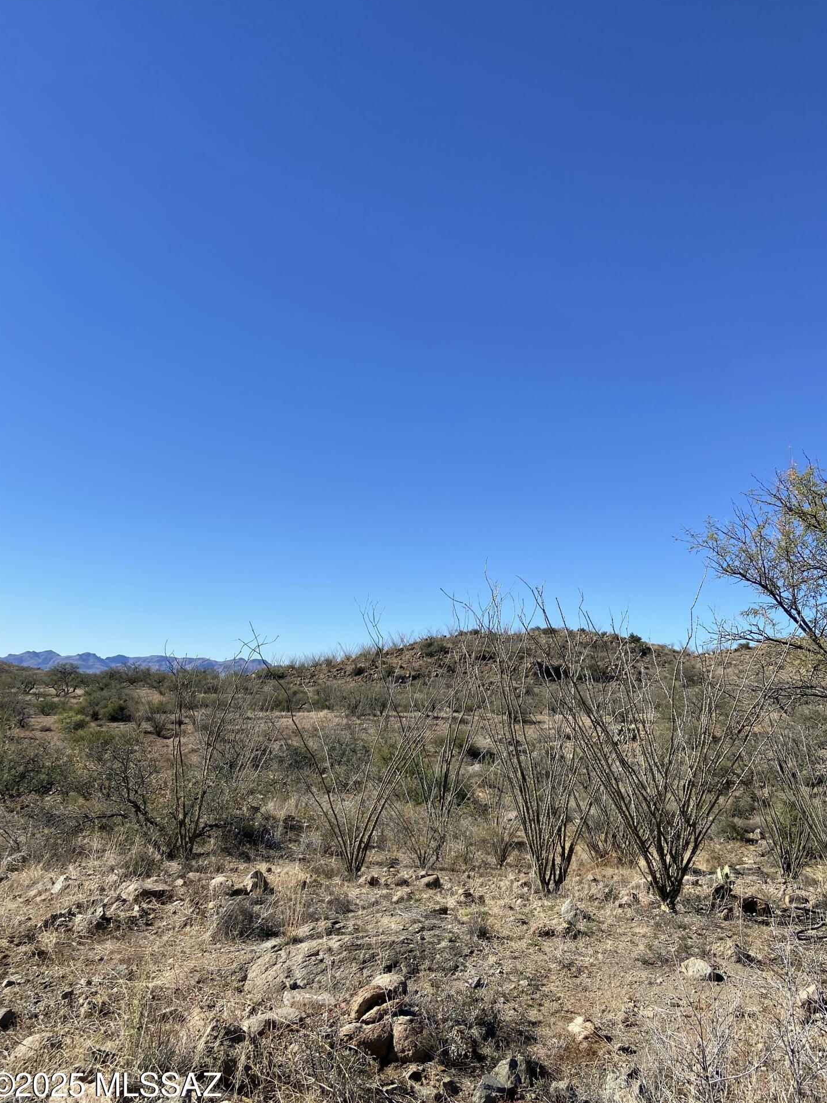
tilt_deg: +8.2
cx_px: 417
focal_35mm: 27
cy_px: 565
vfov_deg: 65.3
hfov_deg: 51.3
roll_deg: -3.3
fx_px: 860
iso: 32
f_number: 1.8
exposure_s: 1/2688
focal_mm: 4.25
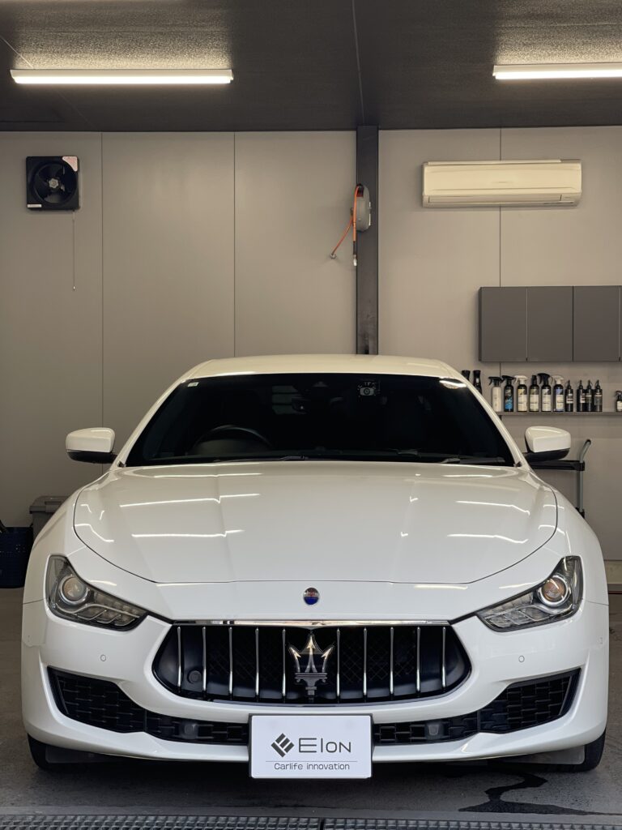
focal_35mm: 64
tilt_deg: +0.7
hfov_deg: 22.9
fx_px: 1533
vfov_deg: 30.3
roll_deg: +0.1
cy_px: 415
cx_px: 311
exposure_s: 1/121
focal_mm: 7.5
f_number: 2.2
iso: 32
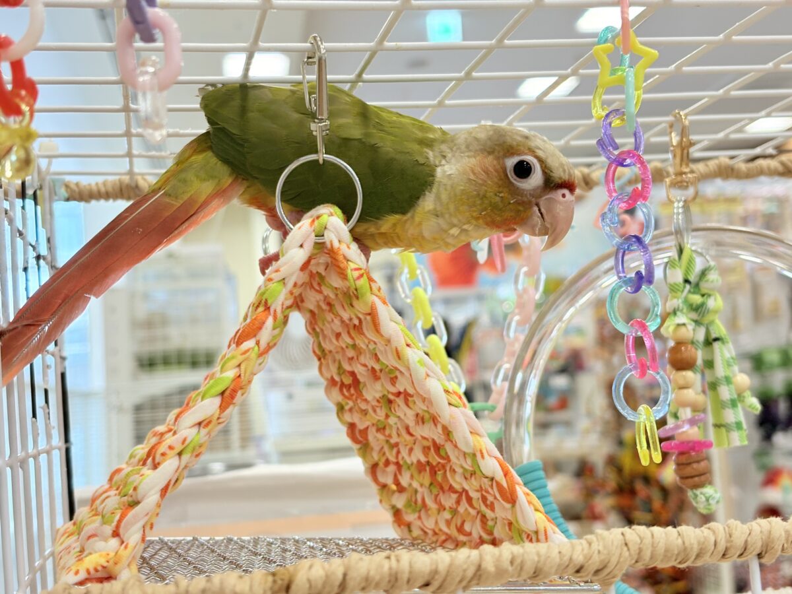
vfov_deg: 28.0
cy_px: 297
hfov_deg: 36.8
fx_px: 1190
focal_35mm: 52
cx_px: 396
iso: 80
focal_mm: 5.96
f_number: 1.6
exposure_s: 1/100
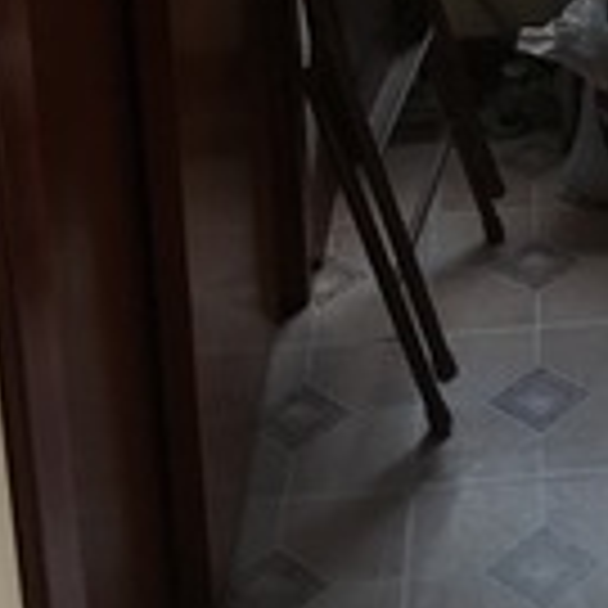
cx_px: 752
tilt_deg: -12.0
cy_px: -320
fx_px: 1808
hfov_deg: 18.0
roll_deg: -0.7
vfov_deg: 17.1
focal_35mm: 91
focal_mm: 4.15
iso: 160
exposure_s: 1/30
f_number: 2.2
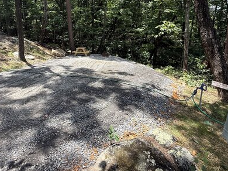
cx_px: 96
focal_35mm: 23
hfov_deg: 73.5
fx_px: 151
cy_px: 60
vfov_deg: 57.8
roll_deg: +1.9
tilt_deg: -11.7
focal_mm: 2.22
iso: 50
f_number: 2.2
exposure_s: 1/540
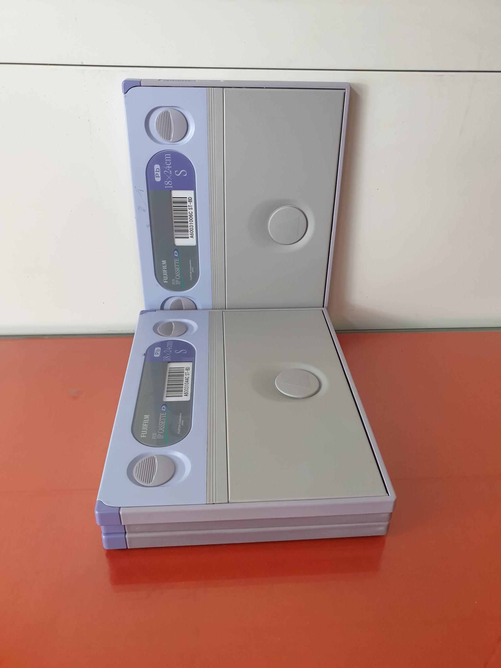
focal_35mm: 26
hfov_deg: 53.1
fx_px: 502
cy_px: 334
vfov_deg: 67.3
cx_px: 250
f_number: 2.4
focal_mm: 4.3
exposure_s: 1/50
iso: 125
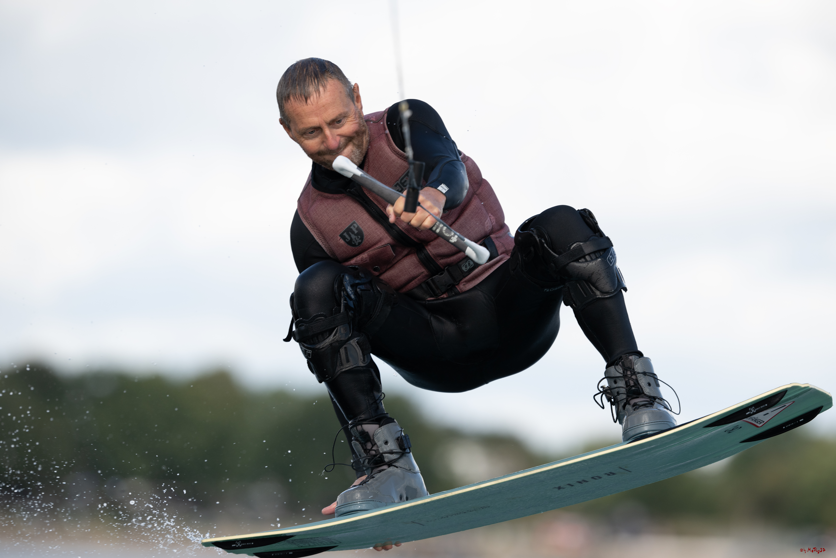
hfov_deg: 5.2
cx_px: 418
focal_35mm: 400
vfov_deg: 3.4
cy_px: 279
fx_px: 9288
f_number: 5
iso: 320
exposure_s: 1/1600
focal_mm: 400
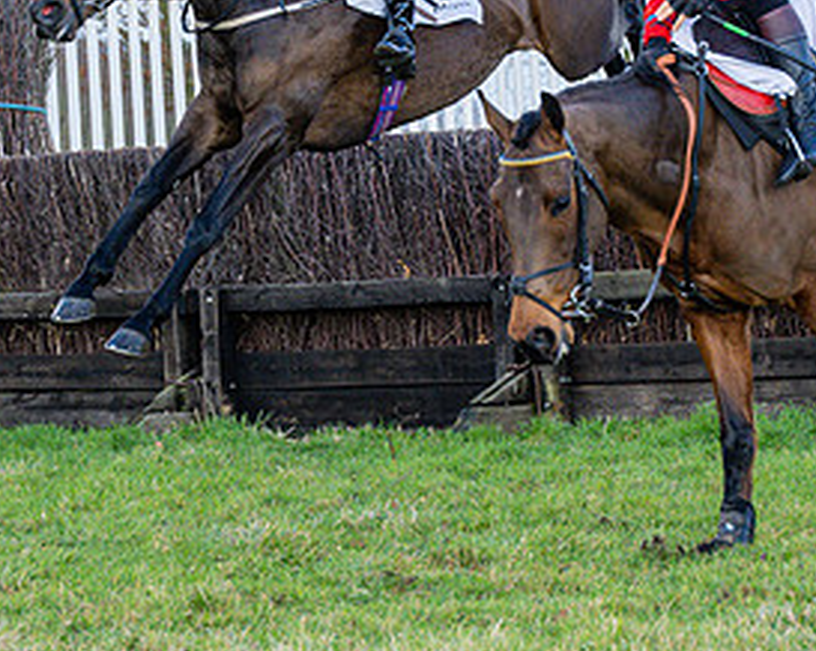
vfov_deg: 6.9
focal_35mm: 223
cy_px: -13
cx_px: 707
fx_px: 5382
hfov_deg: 8.6
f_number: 4
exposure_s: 1/2500
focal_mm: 71
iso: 500
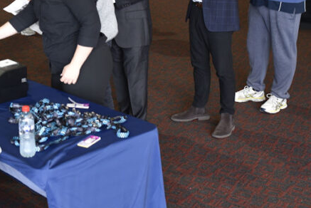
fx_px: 709
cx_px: 33
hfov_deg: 24.1
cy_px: -8
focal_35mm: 82
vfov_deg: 16.3
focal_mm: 35
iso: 560
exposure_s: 1/60
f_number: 4
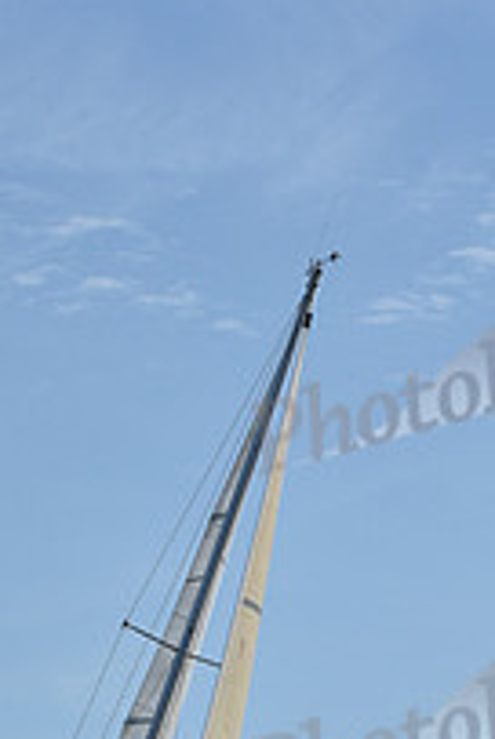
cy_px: 957
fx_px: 5282
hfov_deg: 5.4
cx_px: 64
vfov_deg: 7.9
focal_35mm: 257
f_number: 11
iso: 320
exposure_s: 1/1000
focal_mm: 90
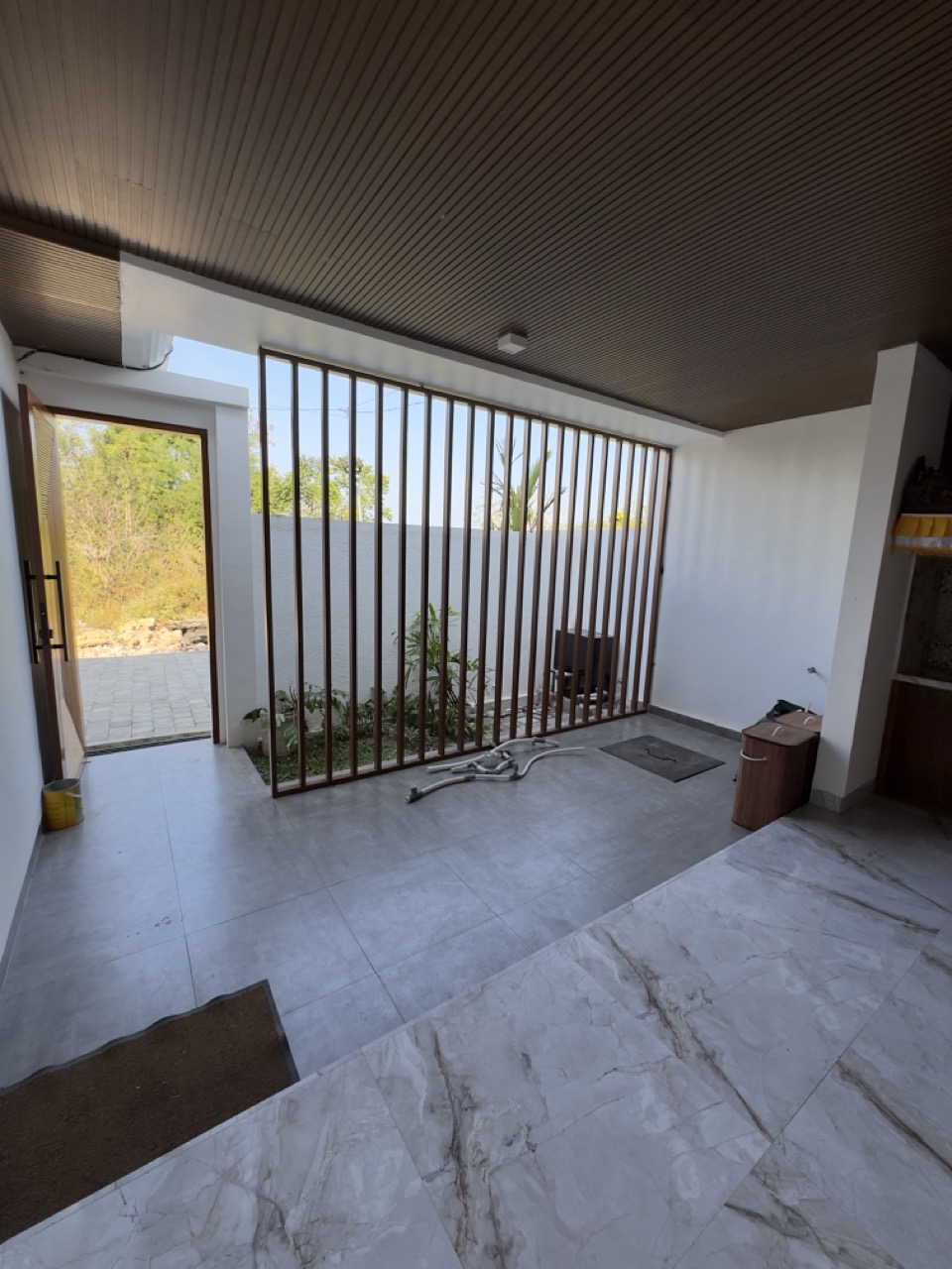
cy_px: 634
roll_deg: -1.9
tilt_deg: -7.5
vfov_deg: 102.1
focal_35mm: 14
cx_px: 476
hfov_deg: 85.7
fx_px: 513
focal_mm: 2.22
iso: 40
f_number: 2.2
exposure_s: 1/192
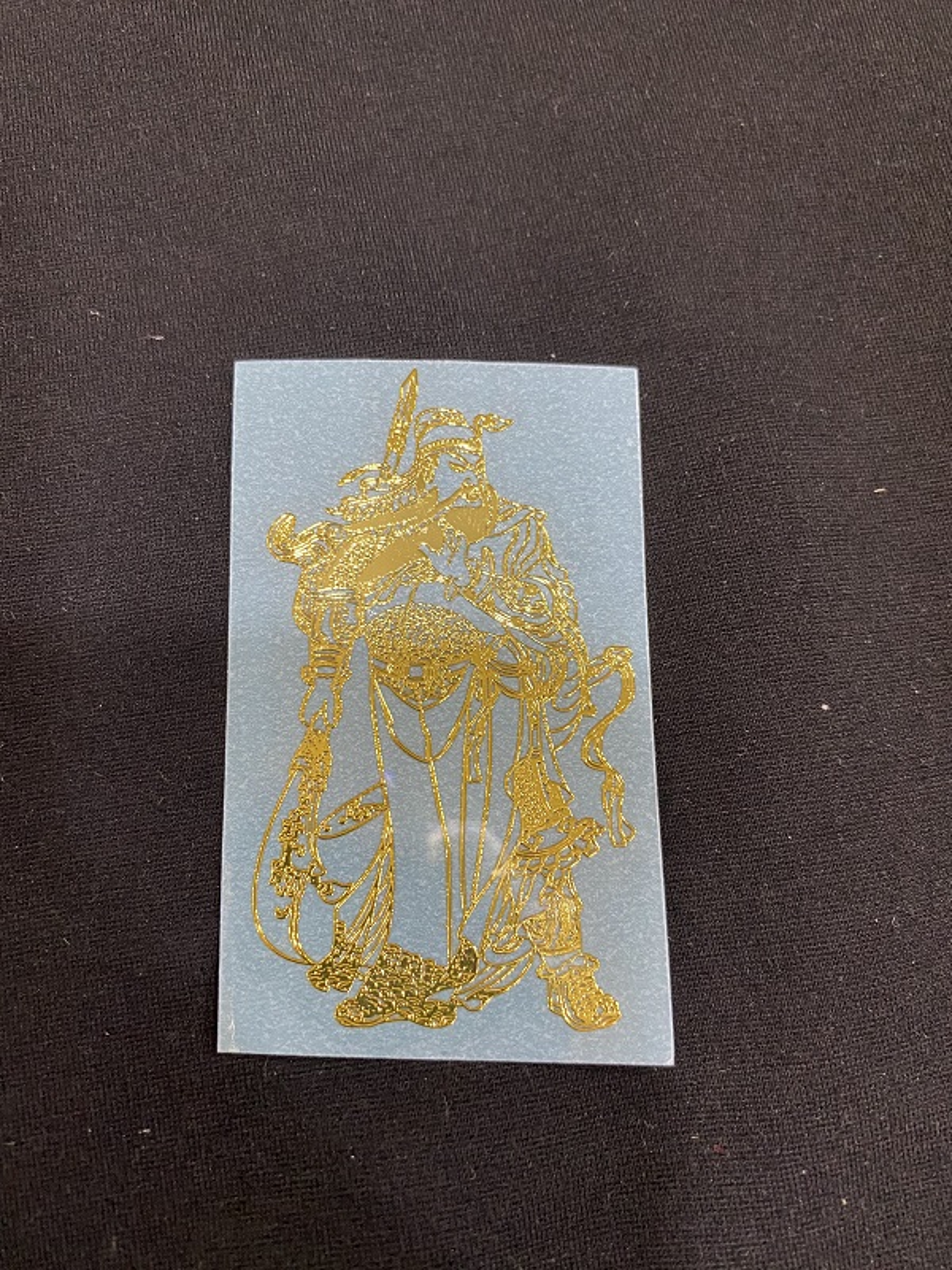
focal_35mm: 26
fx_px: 953
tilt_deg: -78.3
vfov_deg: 67.3
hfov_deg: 53.1
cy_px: 635
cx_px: 476
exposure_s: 1/50
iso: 320
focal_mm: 4.25
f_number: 1.8
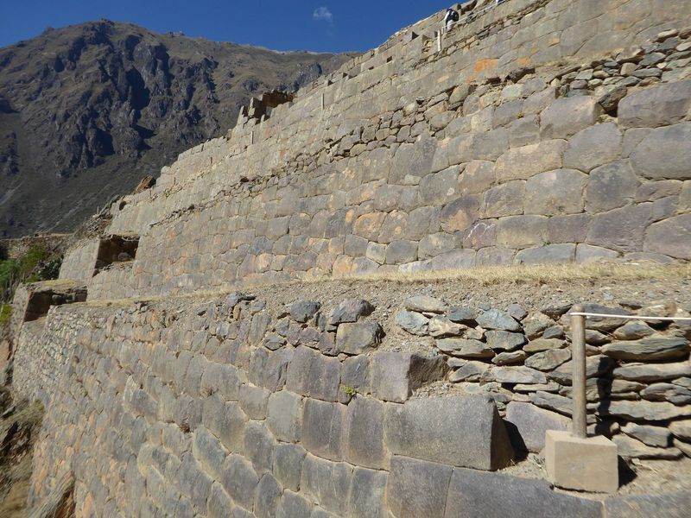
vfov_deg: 51.4
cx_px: 346
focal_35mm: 27
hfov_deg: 65.3
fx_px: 539
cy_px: 259
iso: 80
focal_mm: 4.7
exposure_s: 1/1000
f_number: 3.4
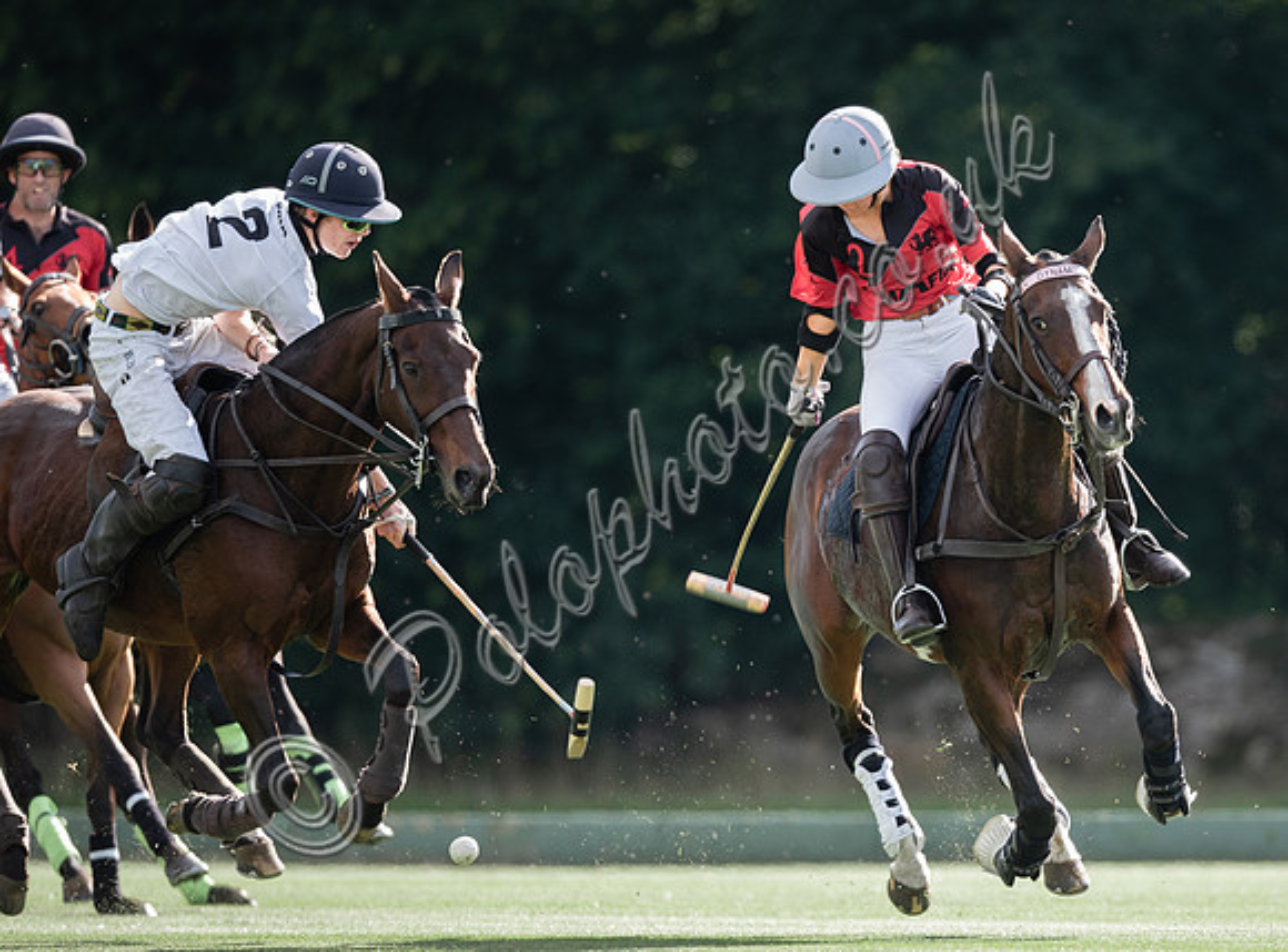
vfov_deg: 2.0
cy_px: 527
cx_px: 930
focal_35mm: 731
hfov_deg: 2.7
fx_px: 27055
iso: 500
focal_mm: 500
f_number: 4
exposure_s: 1/1000
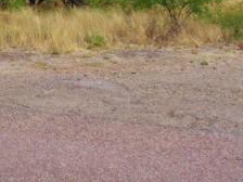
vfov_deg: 18.5
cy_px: -15
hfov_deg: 23.5
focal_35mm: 77
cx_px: -35
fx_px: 541
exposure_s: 1/180
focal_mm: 4.9
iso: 80
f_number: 9.2
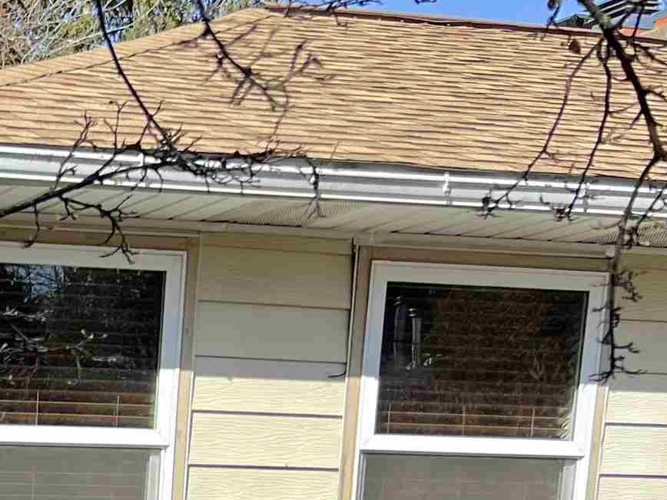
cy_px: 803
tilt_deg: -10.4
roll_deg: -0.7
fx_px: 1773
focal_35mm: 92
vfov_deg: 14.7
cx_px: -320
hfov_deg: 18.9
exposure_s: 1/1377
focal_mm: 5.7
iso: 50
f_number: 1.5
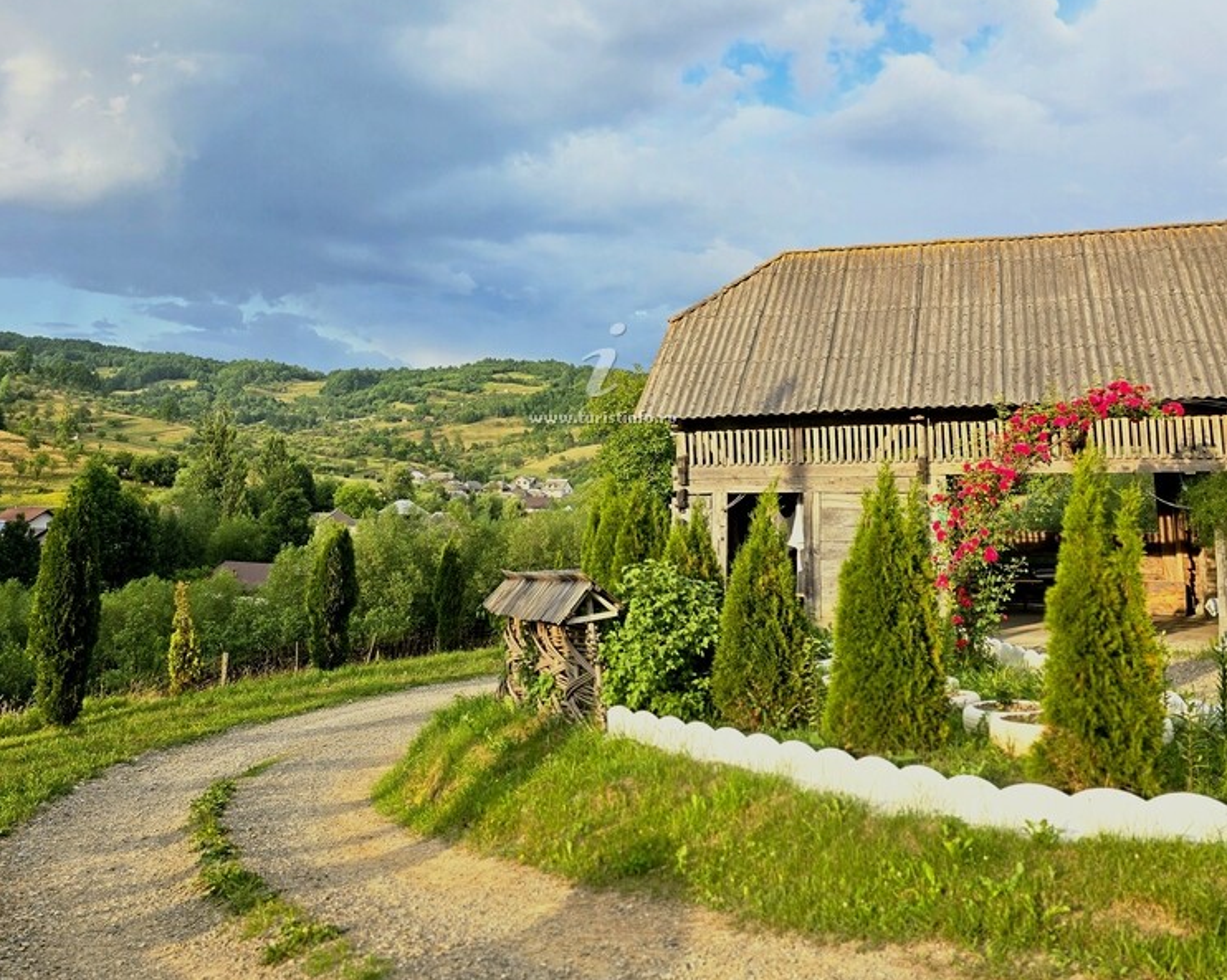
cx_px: 607
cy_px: 375
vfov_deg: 46.7
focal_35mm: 31
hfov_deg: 57.2
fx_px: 1125
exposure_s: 1/164
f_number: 1.7
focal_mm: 6.3
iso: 12
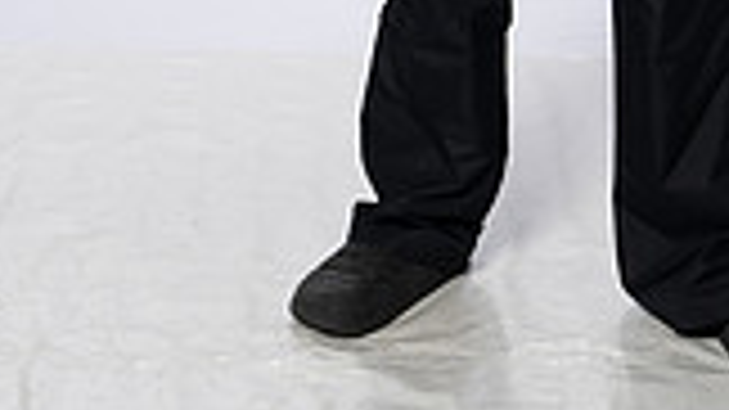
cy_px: -541
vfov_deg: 7.3
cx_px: 441
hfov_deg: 13.7
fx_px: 3034
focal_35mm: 157
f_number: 8
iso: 640
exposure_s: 1/250
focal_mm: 54
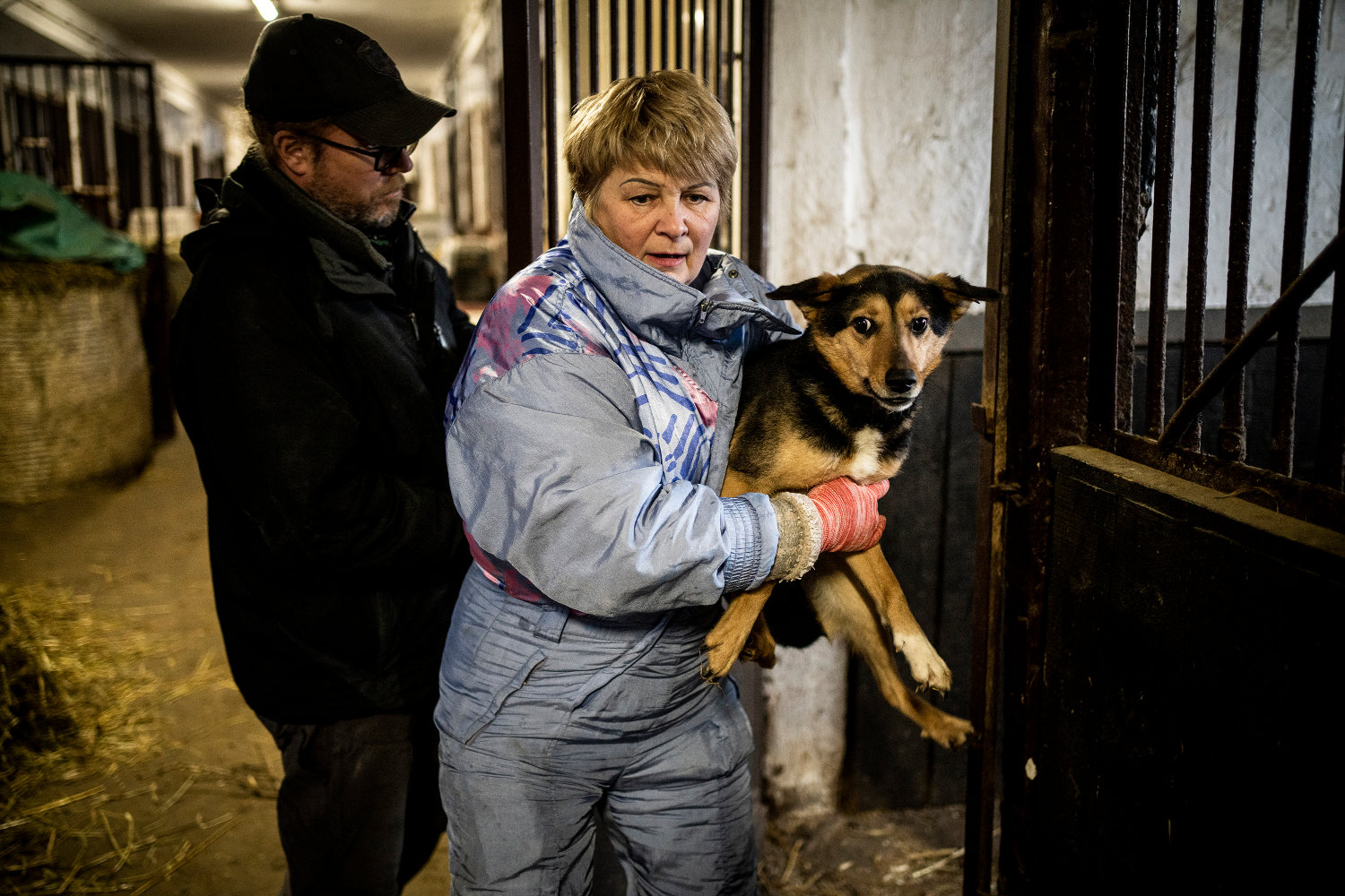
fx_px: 1308
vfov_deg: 37.9
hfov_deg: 54.4
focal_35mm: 35
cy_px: 448
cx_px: 672
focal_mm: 35
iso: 1600
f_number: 1.8
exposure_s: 1/160
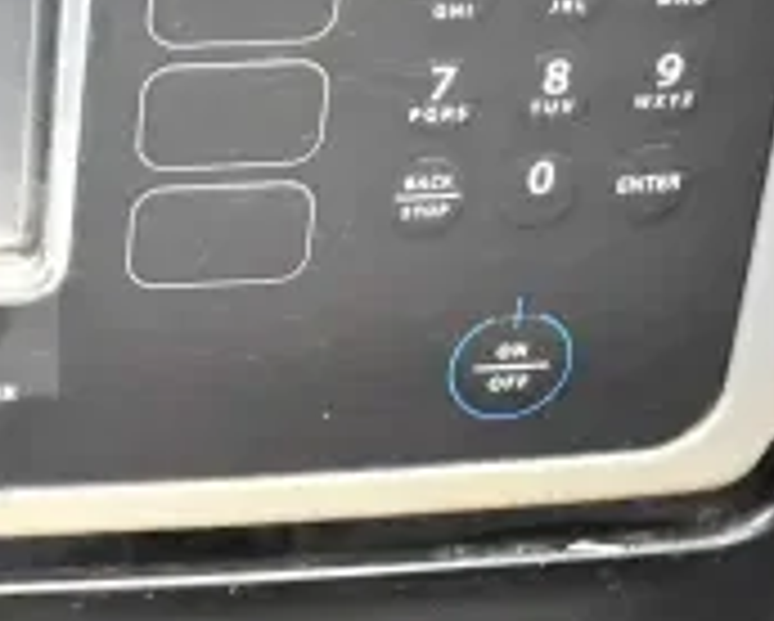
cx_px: -450
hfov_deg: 15.2
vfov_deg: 13.3
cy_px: 38
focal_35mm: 115
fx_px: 2630
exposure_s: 1/40
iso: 3600
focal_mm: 23
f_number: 3.8
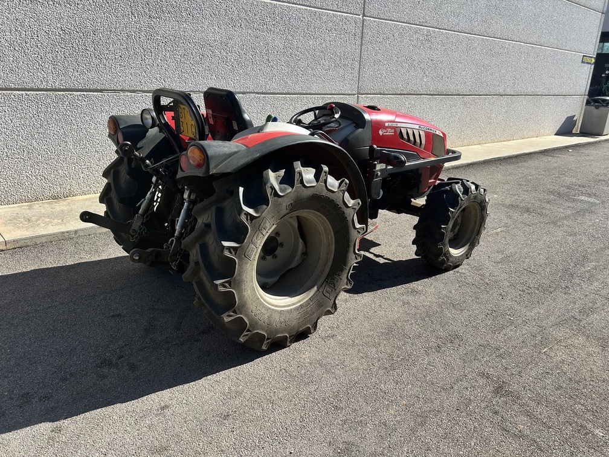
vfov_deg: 53.1
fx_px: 457
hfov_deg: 67.3
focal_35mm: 26
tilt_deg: -19.0
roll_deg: -2.2
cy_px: 228
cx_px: 304
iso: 50
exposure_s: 1/3077
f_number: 1.5
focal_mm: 5.7
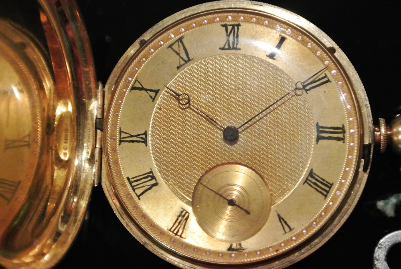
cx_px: 200
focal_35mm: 81
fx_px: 903
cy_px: 134
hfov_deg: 25.0
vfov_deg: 16.9
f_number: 5.6
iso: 1400
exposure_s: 1/30
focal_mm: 30
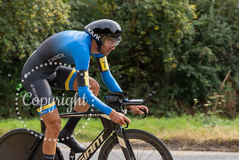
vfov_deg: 11.3
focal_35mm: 121
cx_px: 73
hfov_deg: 16.8
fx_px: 807
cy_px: 69
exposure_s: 1/1000
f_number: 4
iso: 100
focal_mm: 70
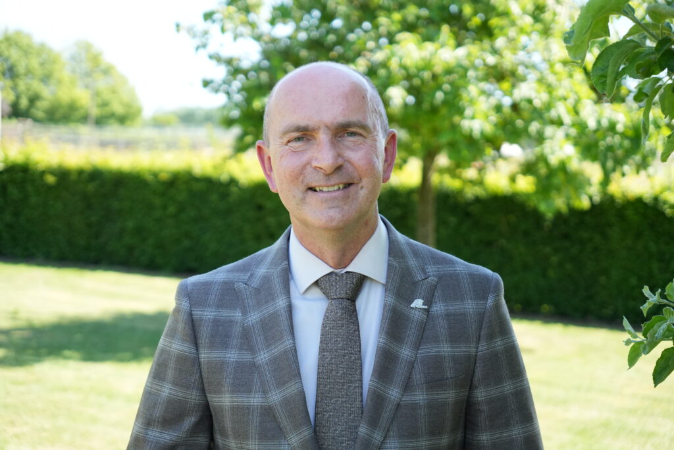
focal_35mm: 64
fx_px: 1196
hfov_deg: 31.5
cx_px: 337
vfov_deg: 21.3
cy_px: 225
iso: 1250
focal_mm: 42.6
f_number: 2.8
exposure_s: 1/3200
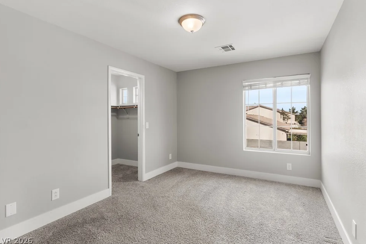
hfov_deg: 90.0
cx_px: 189
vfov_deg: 67.4
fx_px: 183
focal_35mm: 18
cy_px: 117
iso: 500
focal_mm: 17
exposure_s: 1/25
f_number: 8
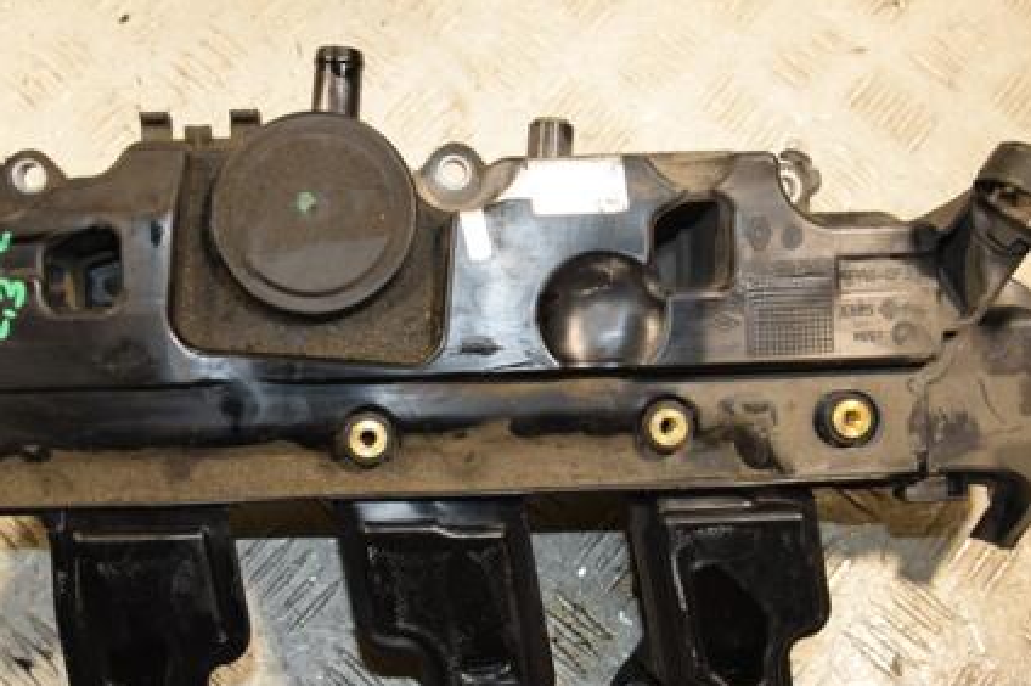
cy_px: 404
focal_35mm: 51
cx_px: 452
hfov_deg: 38.8
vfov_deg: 26.4
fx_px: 1459
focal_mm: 24
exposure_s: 1/200
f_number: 5.6
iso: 800
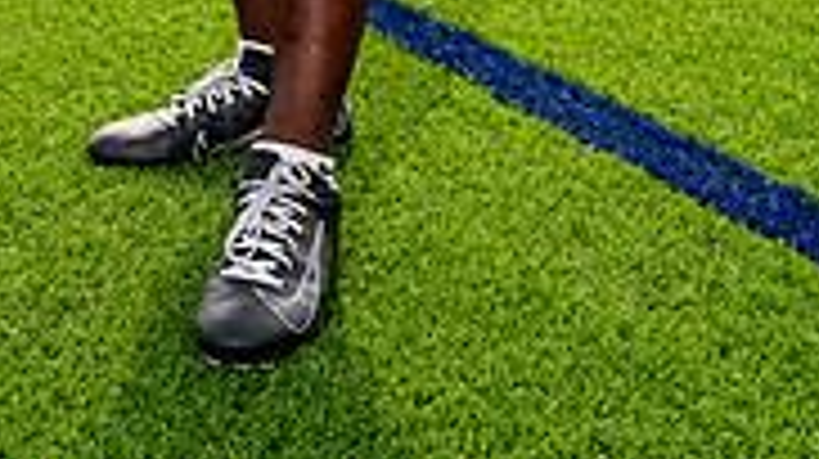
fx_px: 2083
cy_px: -549
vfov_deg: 11.1
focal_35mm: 96
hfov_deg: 21.9
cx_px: 158
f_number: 5.6
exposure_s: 1/320
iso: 100
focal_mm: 37
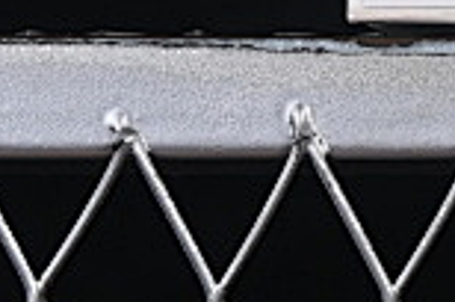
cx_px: 1250
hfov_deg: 3.8
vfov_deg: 2.6
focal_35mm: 527
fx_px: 6647
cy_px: -625
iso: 160
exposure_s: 1/80
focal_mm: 50
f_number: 8
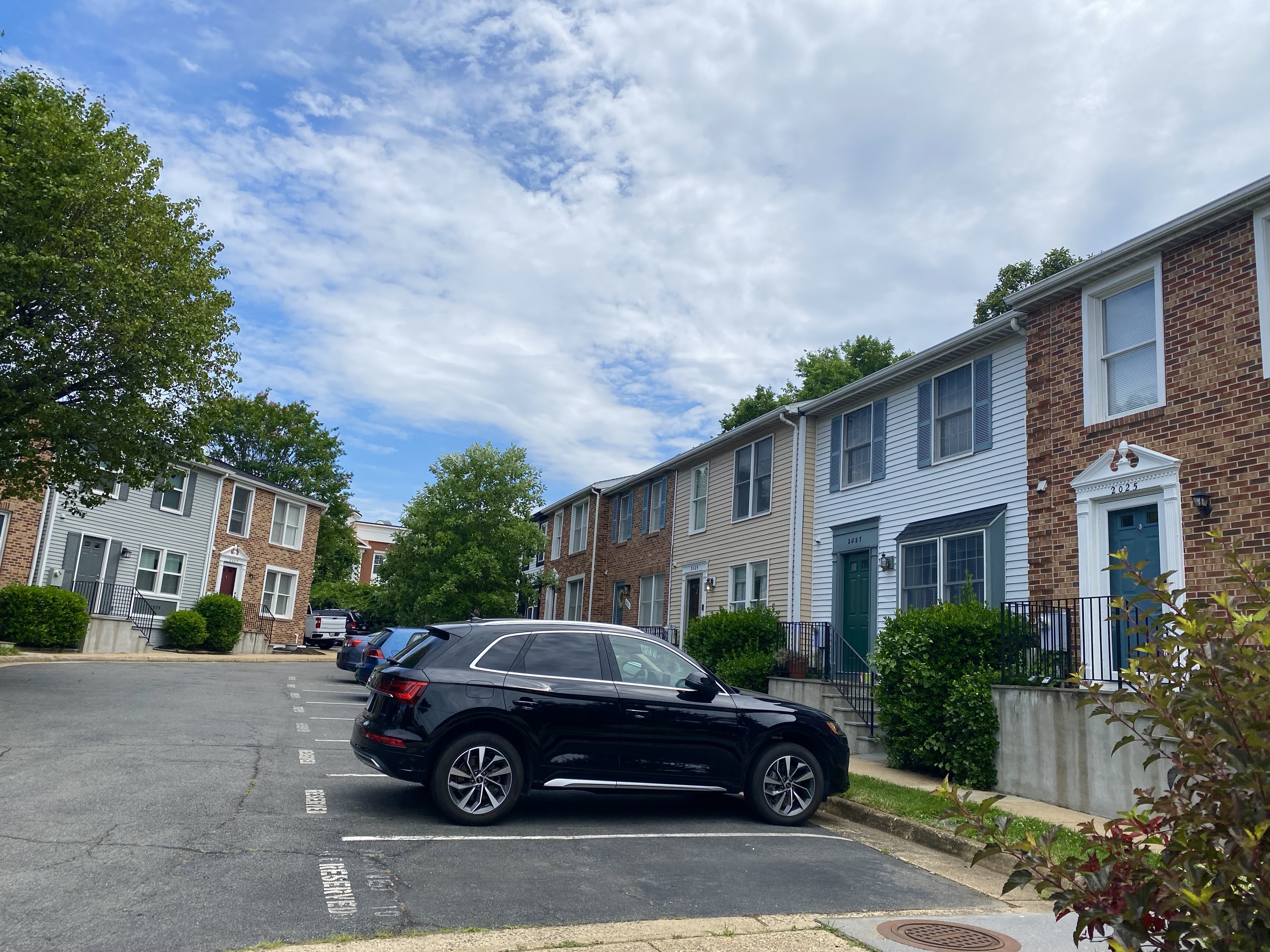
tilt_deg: +13.2
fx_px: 954
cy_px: 476
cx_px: 635
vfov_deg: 53.1
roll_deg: -3.8
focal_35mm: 26
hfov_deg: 67.3
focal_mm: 4.25
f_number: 1.8
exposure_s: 1/4444
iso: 32
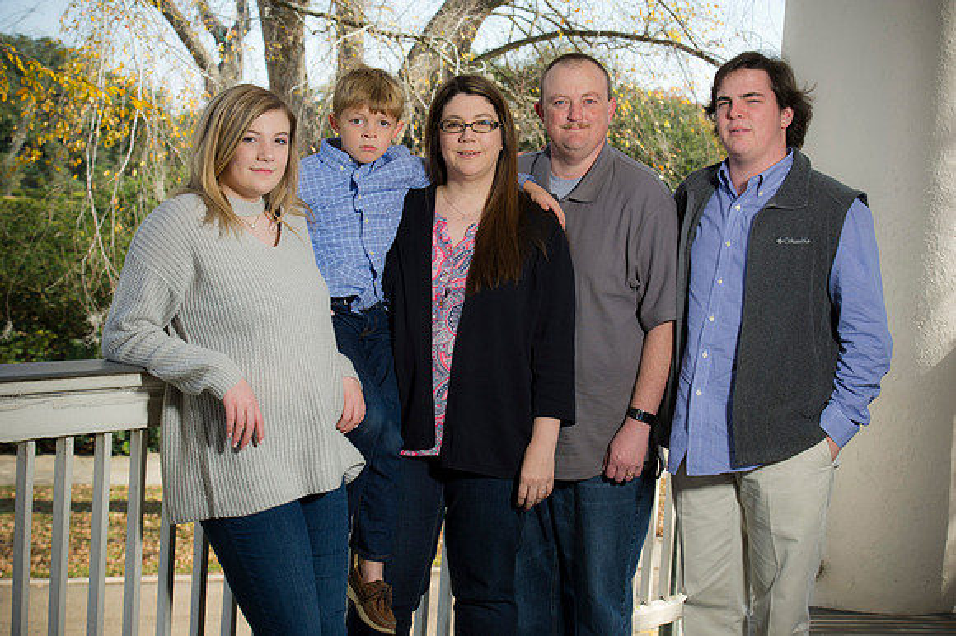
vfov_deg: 19.4
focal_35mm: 70
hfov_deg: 28.9
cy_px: 318
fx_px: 1858
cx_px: 478
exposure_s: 1/160
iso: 160
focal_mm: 70
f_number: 8
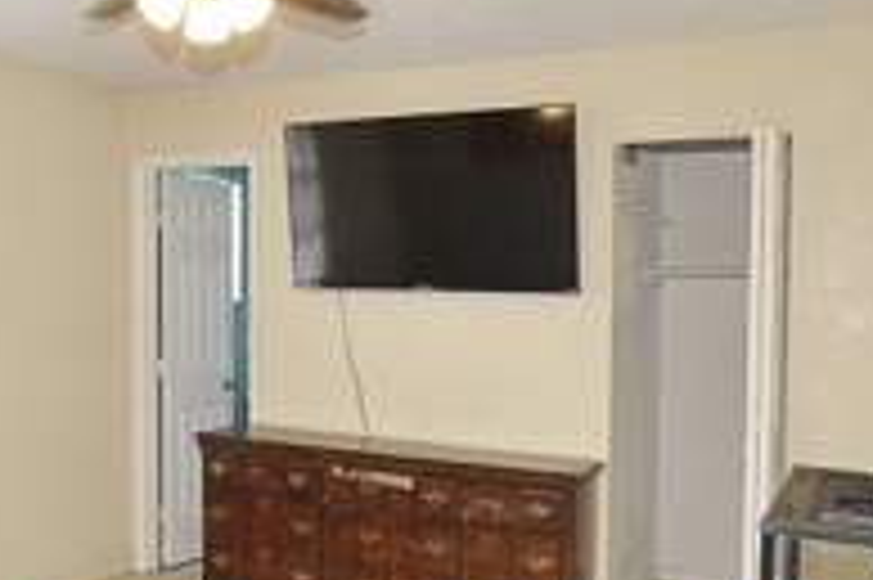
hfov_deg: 47.3
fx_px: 896
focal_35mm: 37
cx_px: 108
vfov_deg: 34.3
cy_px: 497
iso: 640
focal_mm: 10
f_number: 6.3
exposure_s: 1/60
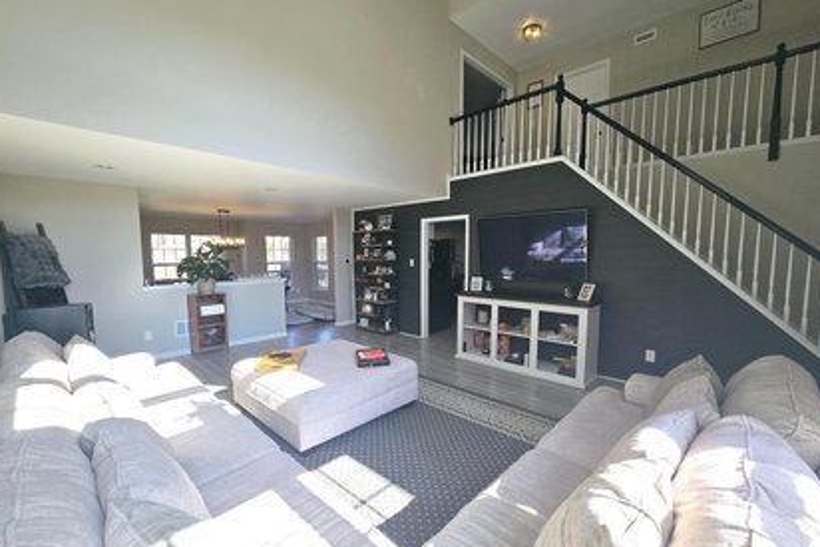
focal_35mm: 14
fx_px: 319
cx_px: 411
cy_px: 284
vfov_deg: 81.2
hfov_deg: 104.2
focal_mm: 2.2
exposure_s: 1/409
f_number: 2.2
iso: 50
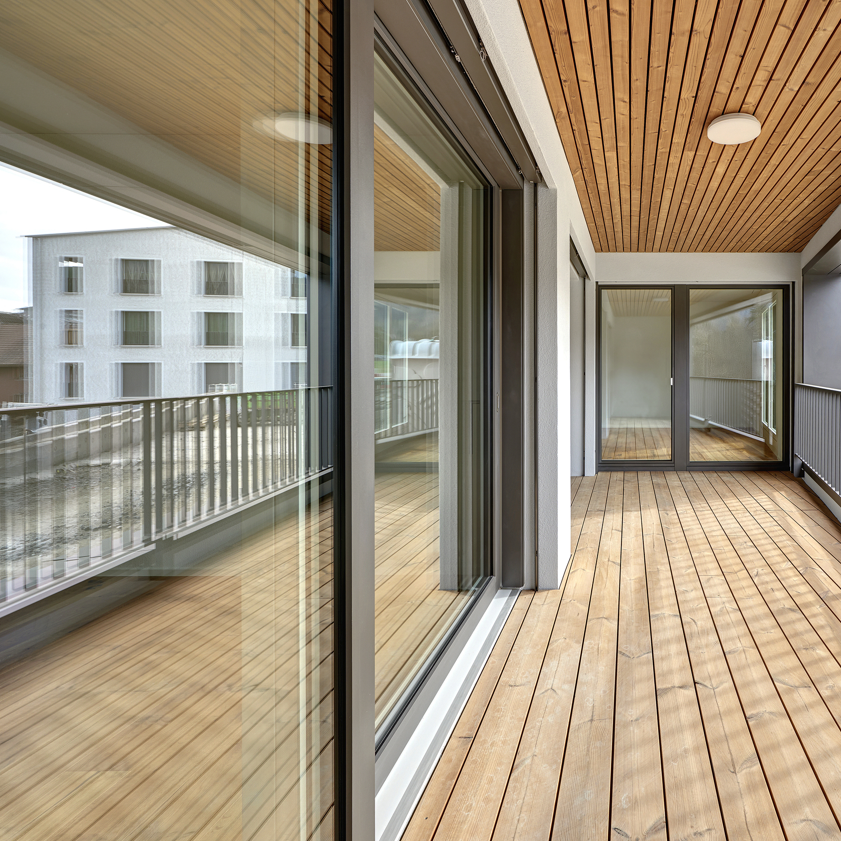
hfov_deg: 75.9
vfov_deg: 80.7
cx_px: 612
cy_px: 421
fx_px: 495
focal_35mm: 18
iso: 100
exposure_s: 1/50
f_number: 14
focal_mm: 14
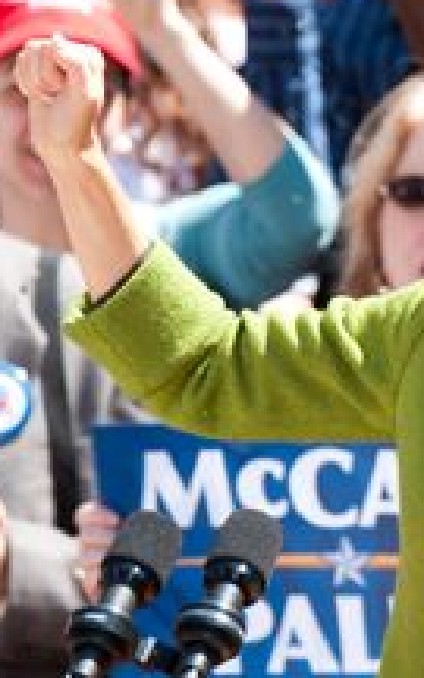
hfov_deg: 1.5
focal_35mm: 869
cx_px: 534
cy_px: 190
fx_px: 16067
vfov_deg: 2.4
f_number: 5.6
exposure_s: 1/1250
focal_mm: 360
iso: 800
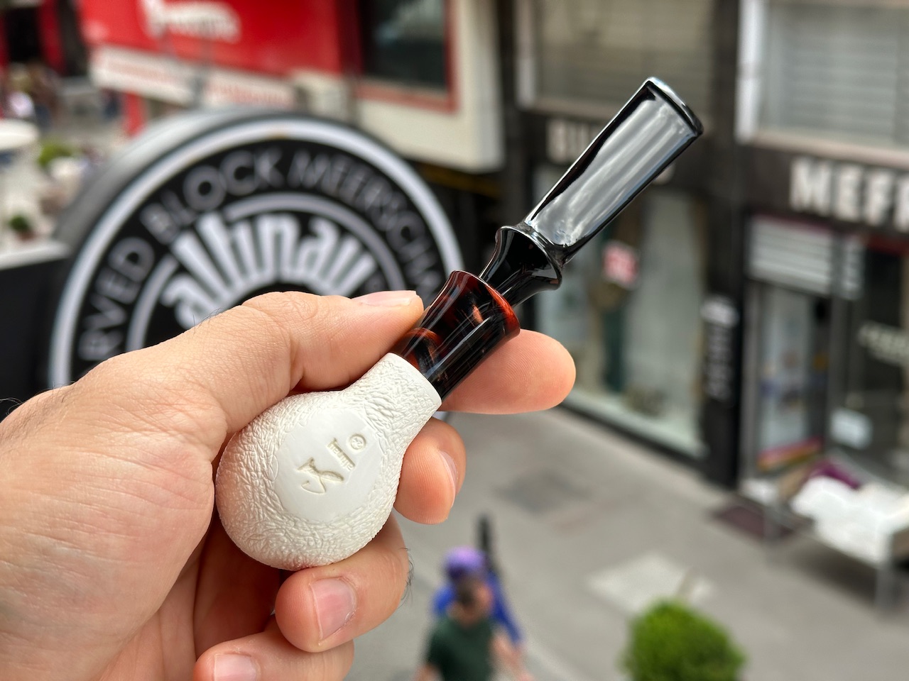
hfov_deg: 39.7
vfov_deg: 30.3
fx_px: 1260
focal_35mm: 48
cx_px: 454
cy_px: 340
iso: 64
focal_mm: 6.86
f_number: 1.78
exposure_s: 1/843
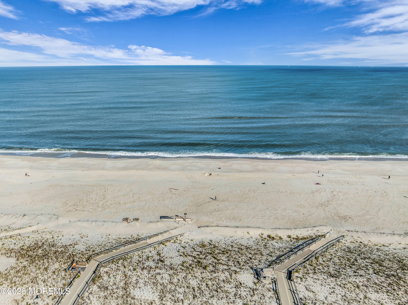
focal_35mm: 24
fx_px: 283
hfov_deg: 71.6
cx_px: 204
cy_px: 152
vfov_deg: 56.8
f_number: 2.8
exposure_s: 1/400
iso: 100
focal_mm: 12.29
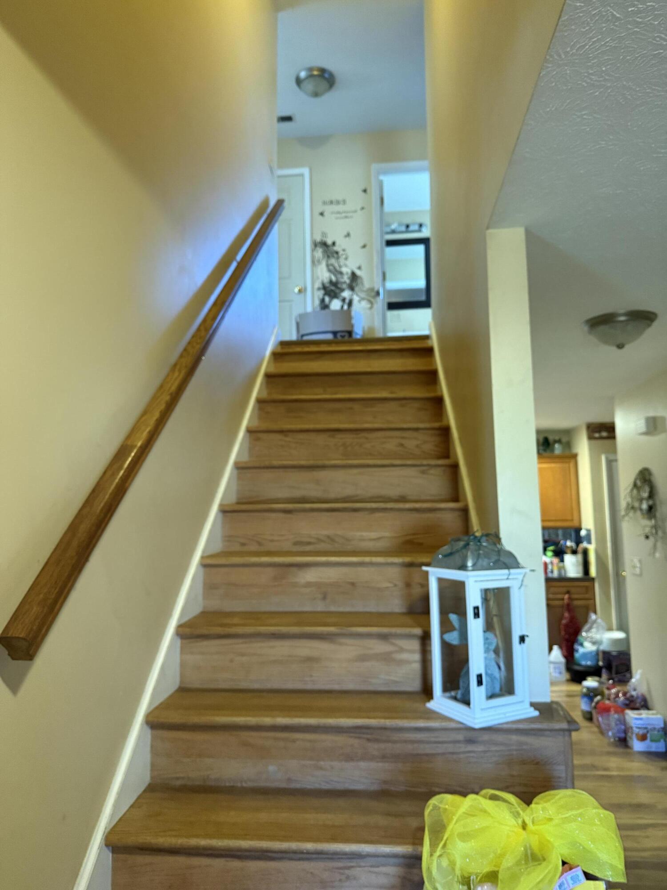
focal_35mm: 24
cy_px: 445
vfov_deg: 71.6
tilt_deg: +8.9
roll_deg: +0.5
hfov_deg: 56.8
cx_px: 334
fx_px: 617
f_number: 1.78
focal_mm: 6.76
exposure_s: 1/60
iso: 800
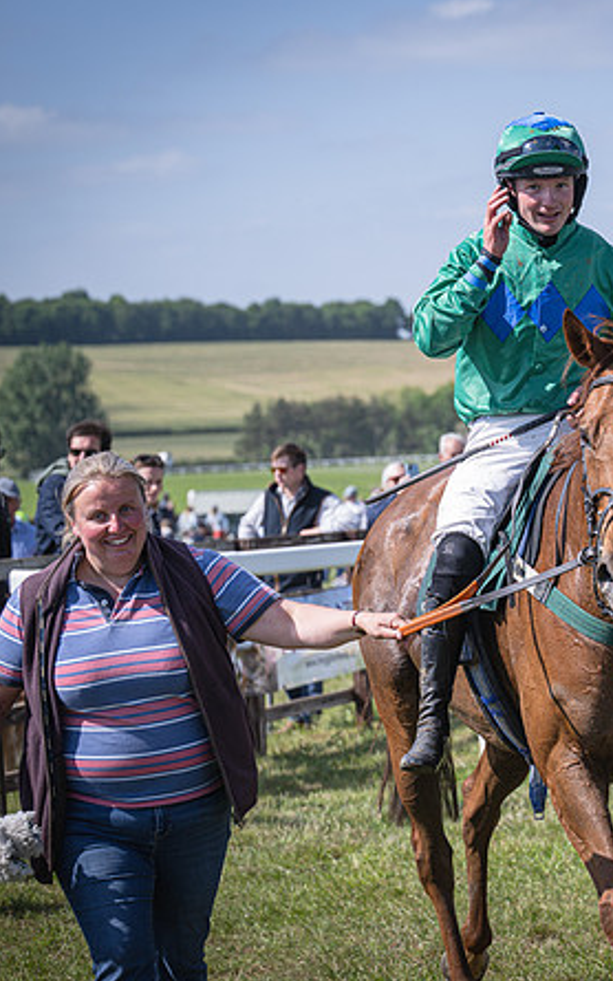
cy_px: 454
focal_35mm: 116
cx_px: 723
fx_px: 3102
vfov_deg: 18.0
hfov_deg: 11.1
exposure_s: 1/1600
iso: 200
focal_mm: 70
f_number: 4
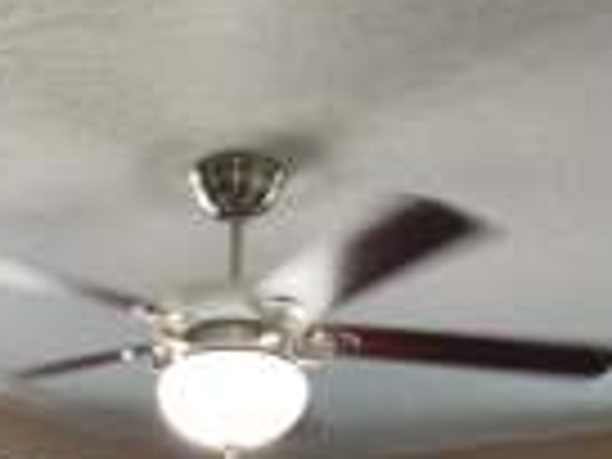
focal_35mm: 81
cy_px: 677
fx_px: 1432
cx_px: 153
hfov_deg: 23.9
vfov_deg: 16.6
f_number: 1.8
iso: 40
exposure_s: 1/60
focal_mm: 5.4
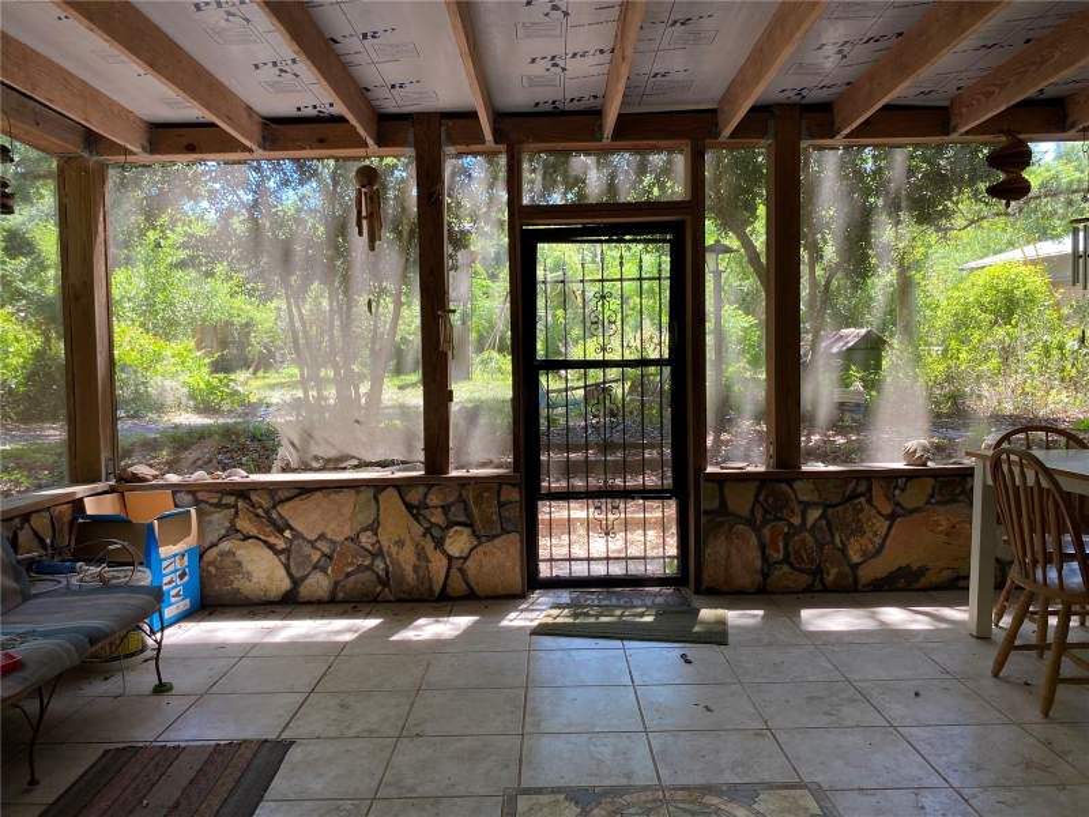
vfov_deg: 53.1
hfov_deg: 67.3
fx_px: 818
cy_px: 408
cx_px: 544
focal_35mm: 26
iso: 40
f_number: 1.8
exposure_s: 1/122
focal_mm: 4.25
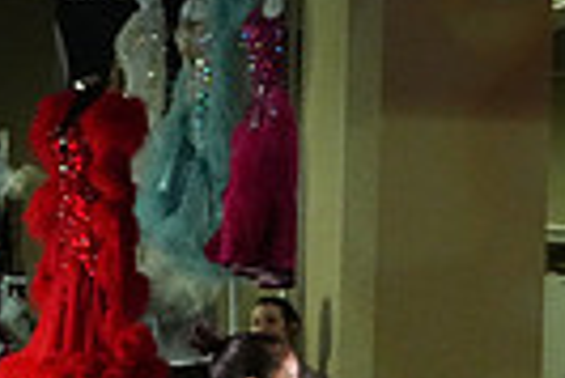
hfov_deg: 4.8
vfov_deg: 3.2
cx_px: 1028
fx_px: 6724
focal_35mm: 428
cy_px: 486
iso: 8000
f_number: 6.3
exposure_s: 1/400
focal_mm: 98
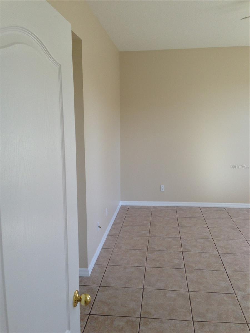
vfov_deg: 55.4
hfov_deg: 42.9
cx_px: 125
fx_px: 318
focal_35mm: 33
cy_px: 166
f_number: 2.4
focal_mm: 4.13
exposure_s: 1/120
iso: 64
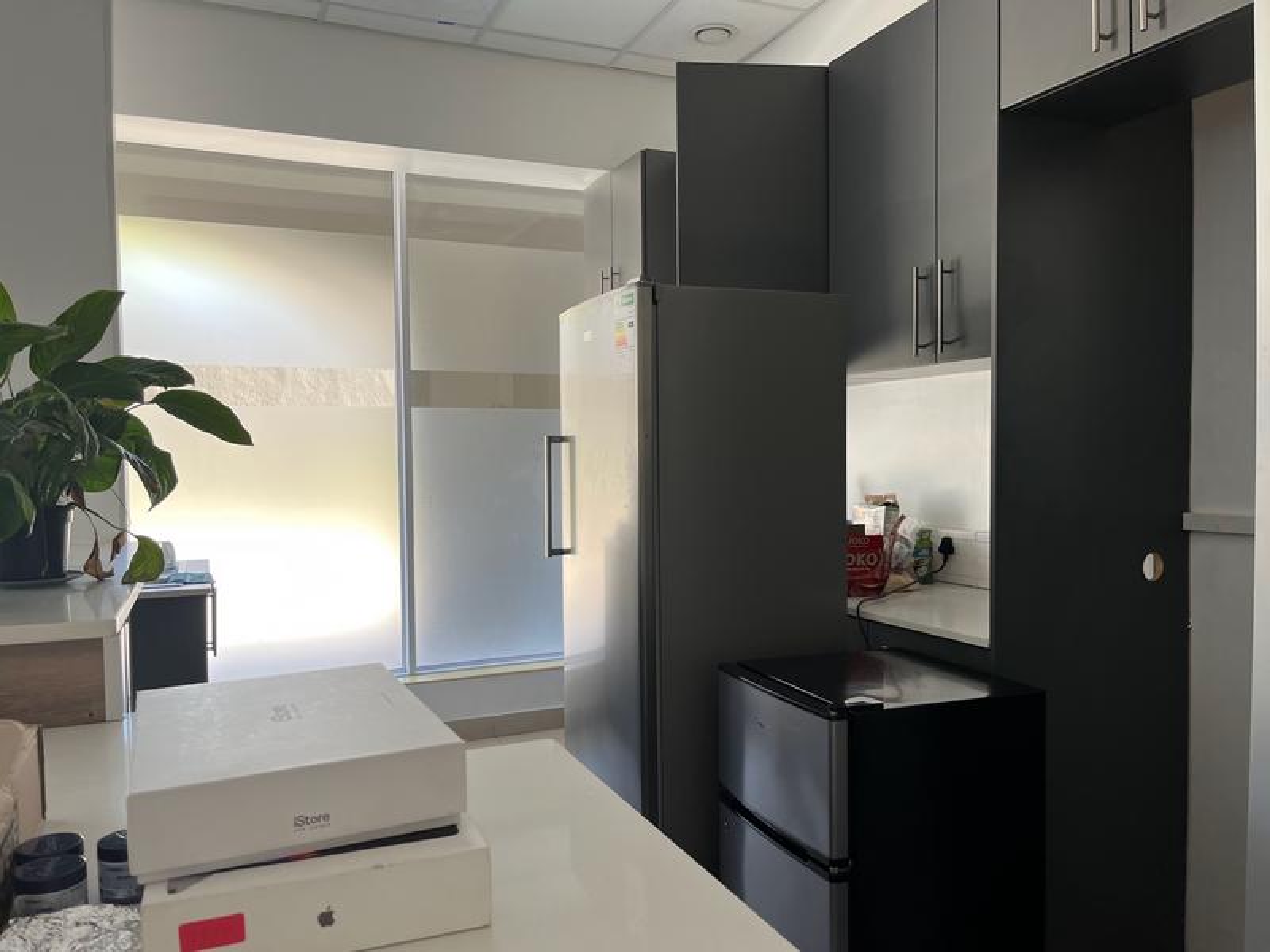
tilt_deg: -1.4
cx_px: 635
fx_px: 954
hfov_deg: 67.3
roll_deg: +1.7
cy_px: 476
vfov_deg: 53.1
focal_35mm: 26
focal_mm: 5.1
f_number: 1.6
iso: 100
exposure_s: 1/122
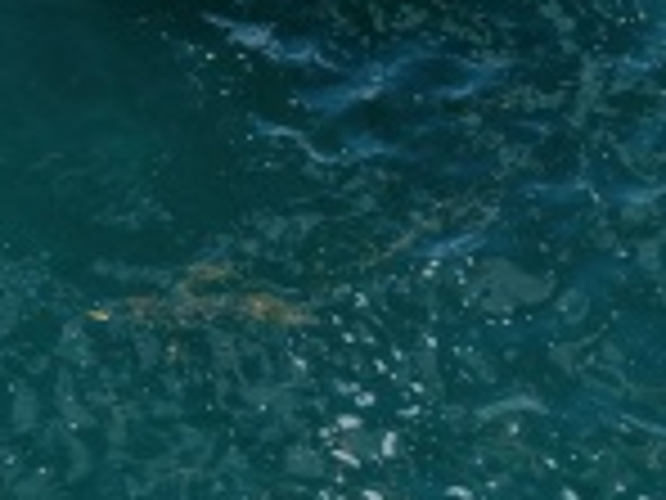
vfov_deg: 12.4
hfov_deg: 16.7
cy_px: -392
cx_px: -270
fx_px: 2097
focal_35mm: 109
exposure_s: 1/3200
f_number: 2.8
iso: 250
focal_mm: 14.45
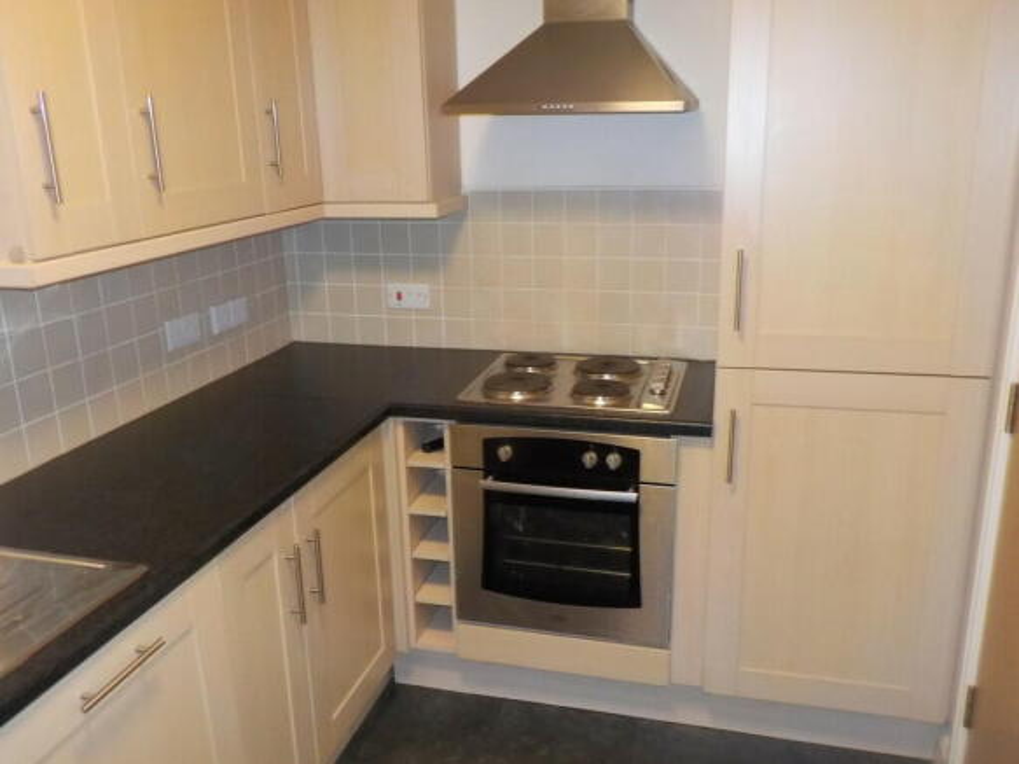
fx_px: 883
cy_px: 382
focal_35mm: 30
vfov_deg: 46.8
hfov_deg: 60.0
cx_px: 510
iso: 500
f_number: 3.3
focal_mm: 4.1
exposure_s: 1/15
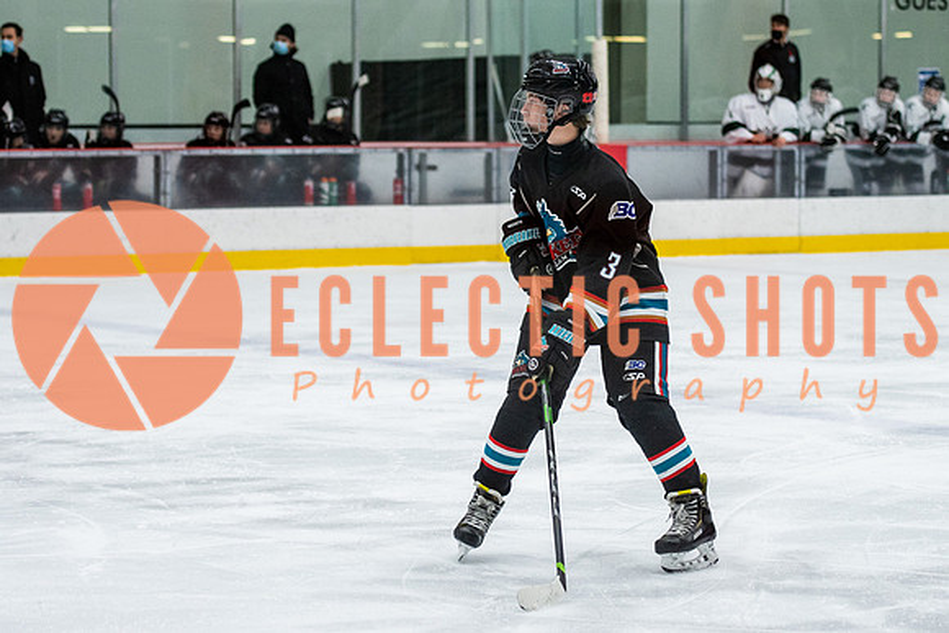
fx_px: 3552
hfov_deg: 15.2
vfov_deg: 10.2
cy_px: 286
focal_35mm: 135
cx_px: 567
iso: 1250
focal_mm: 75
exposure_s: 1/640
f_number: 2.8
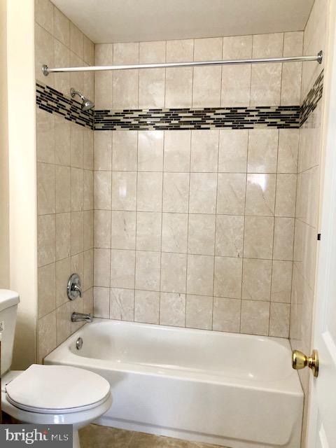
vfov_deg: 63.4
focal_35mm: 28
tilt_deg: -4.3
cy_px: 224
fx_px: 362
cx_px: 168
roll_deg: -1.5
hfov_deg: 49.7
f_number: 1.8
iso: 40
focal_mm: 4
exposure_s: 1/30
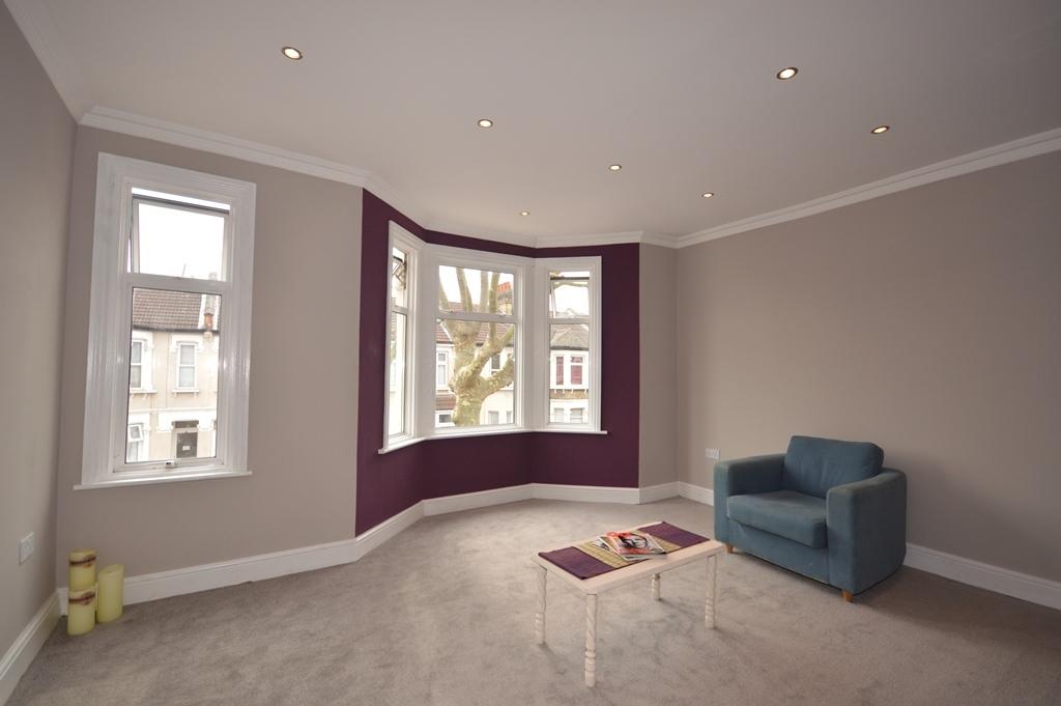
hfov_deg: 100.4
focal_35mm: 15
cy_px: 353
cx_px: 530
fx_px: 442
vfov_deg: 77.2
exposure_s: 1/125
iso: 220
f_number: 5.6
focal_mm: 10
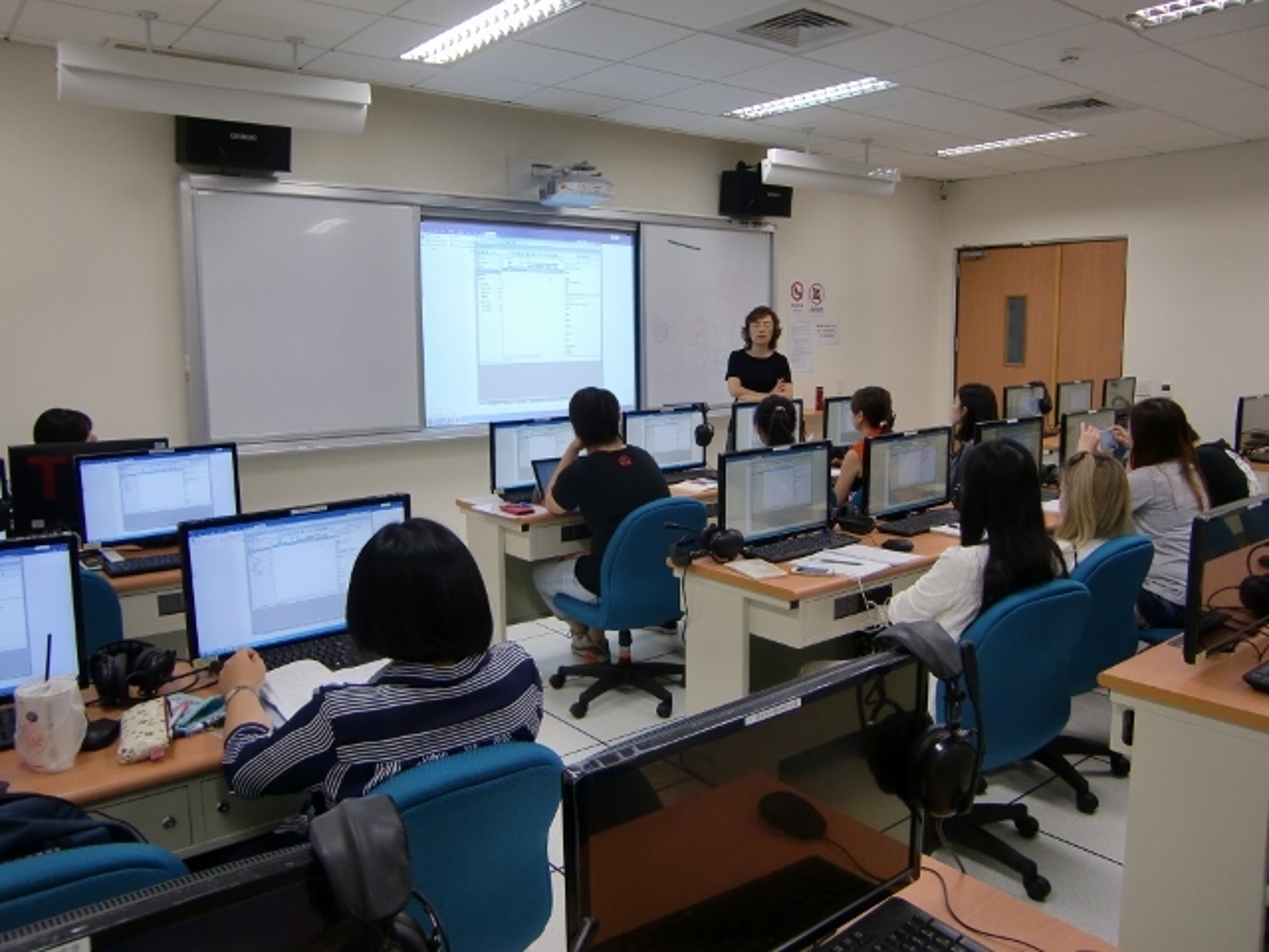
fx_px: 1026
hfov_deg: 63.4
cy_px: 476
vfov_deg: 49.7
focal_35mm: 28
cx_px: 634
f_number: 2.6
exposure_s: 1/60
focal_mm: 4.9
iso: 100
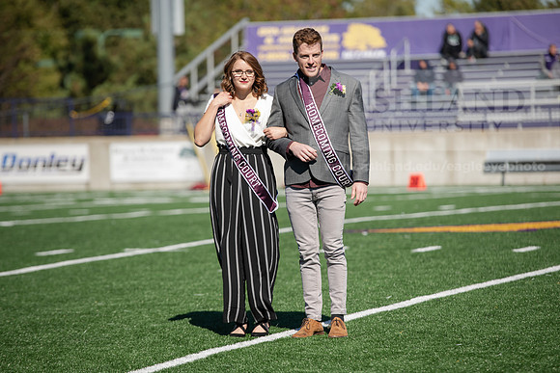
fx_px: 2878
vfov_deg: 7.4
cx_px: 280
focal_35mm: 185
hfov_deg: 11.1
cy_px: 186
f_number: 3.5
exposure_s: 1/2000
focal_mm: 185
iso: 200
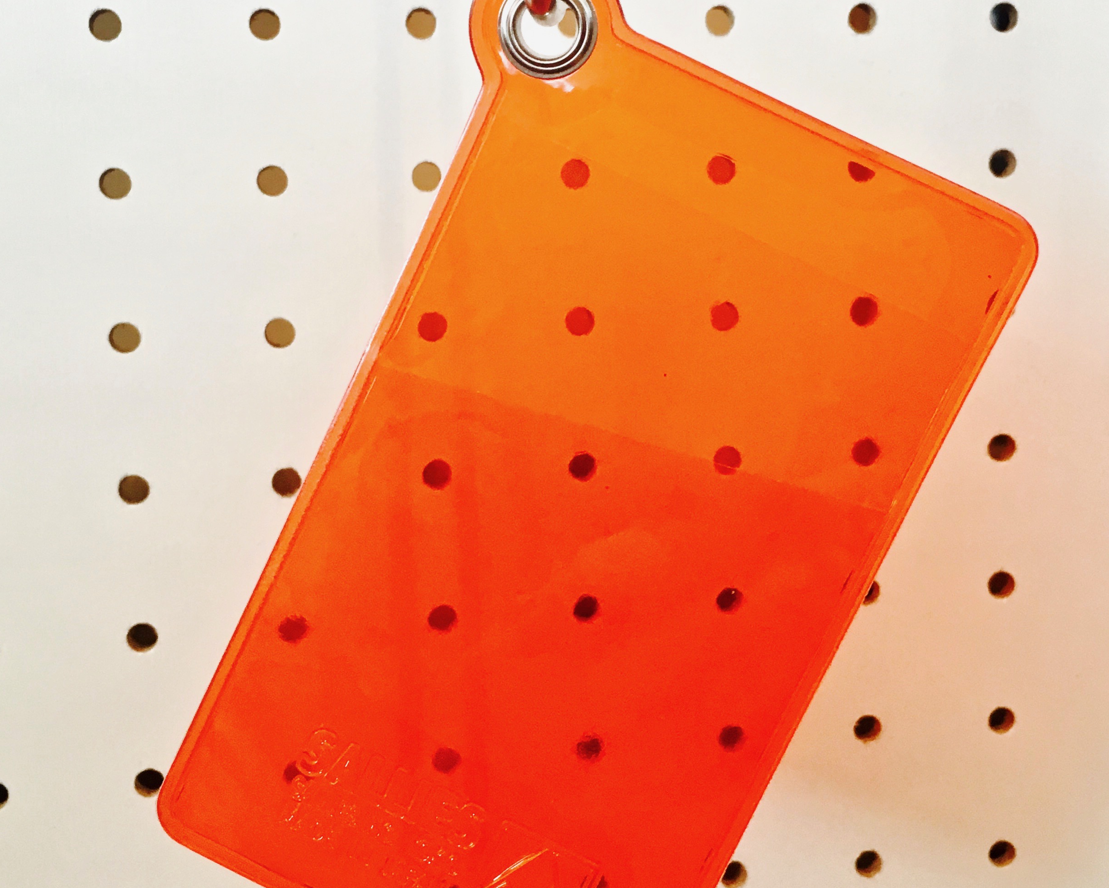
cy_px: 388
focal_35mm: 47
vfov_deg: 32.1
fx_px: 1543
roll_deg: +1.7
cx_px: 593
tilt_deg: -4.7
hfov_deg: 39.5
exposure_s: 1/33
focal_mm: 4.15
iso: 80
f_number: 2.2
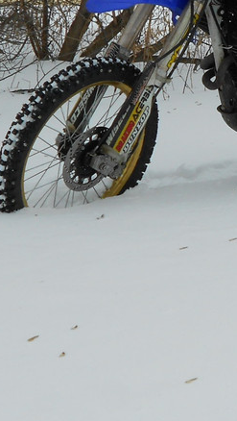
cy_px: 84
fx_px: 1271
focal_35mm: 114
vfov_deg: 18.6
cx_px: 300
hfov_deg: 10.4
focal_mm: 7.7
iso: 80
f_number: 4.2
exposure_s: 1/500
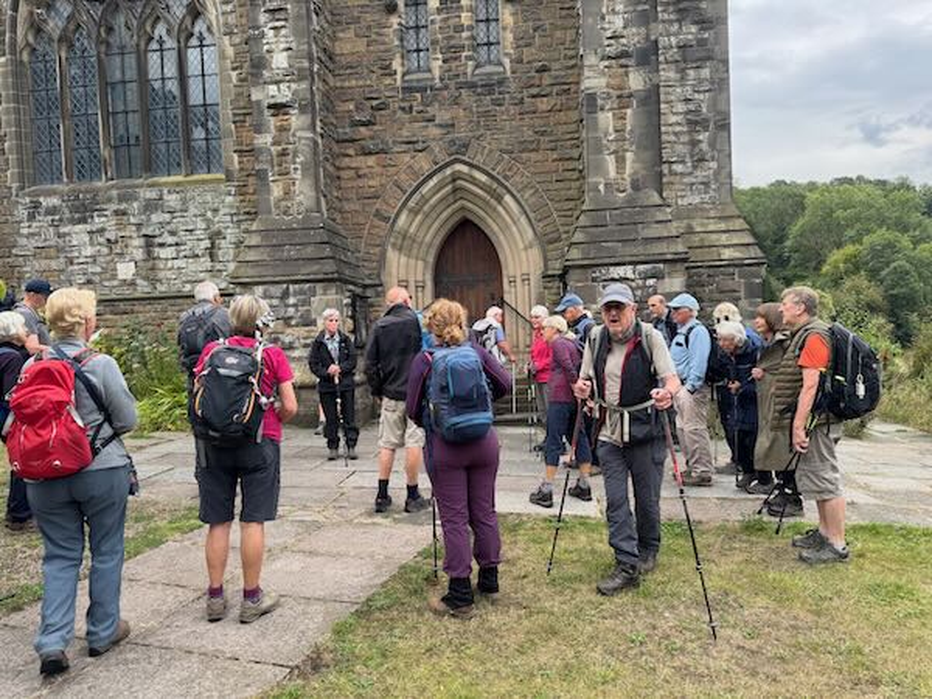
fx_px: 646
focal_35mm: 24
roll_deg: +3.3
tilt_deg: -1.3
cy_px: 350
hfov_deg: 71.6
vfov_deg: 56.8
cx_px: 466
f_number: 1.78
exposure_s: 1/169
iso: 64
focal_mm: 6.76
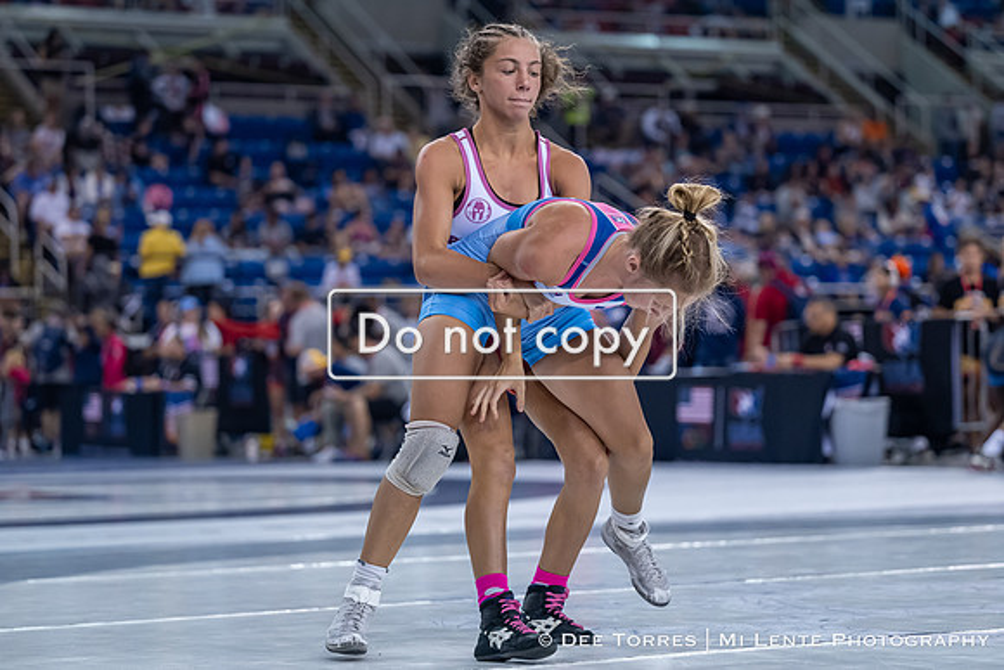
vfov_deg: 12.9
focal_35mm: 107
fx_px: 2974
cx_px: 540
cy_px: 326
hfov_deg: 19.2
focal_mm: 93
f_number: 2.8
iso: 2000
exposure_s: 1/800
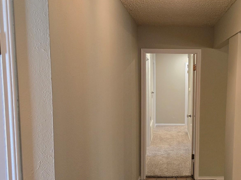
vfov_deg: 35.9
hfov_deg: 45.4
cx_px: 178
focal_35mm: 40
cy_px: 102
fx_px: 278
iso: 800
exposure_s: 1/120
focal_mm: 6.3
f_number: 1.7
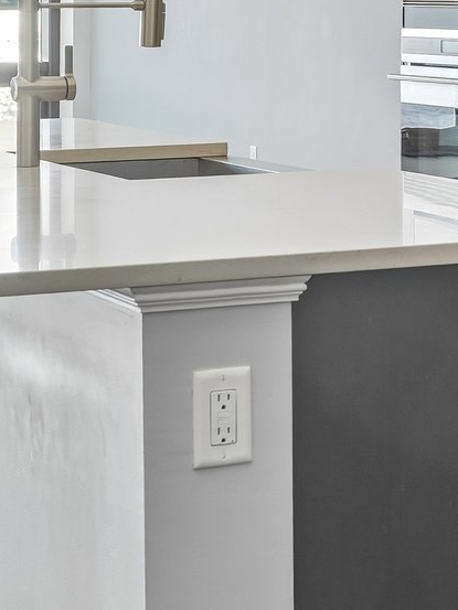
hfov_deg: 11.7
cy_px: 34
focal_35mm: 121
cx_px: 678
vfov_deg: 16.0
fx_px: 2134
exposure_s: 1/40
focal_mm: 34
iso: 200
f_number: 8
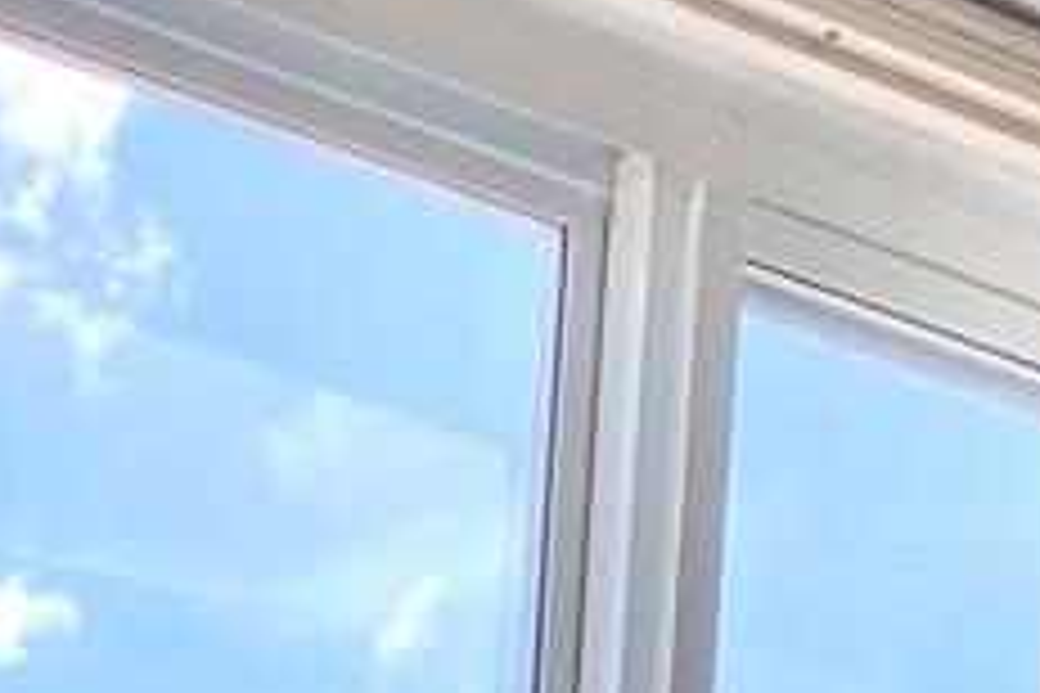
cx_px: -189
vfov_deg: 6.2
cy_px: 2628
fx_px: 5402
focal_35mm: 187
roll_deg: -3.3
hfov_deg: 10.8
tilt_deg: -3.9
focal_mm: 4.25
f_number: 1.8
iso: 32
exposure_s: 1/495
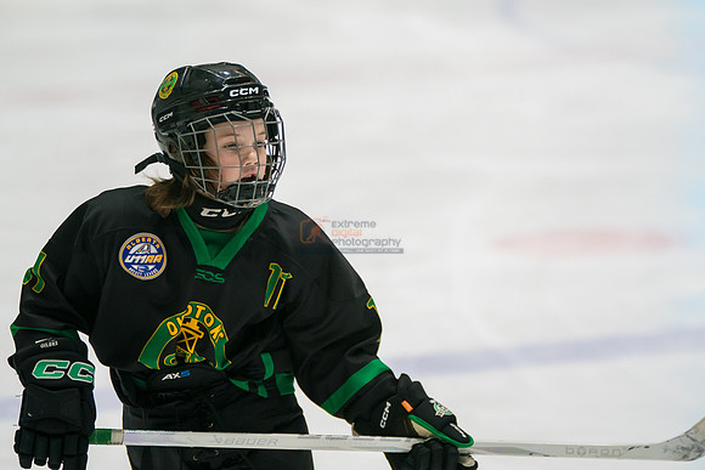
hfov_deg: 8.6
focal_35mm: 238
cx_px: 352
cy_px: 186
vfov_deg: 5.8
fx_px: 4666
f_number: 3.2
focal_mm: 197
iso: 3200
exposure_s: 1/1600
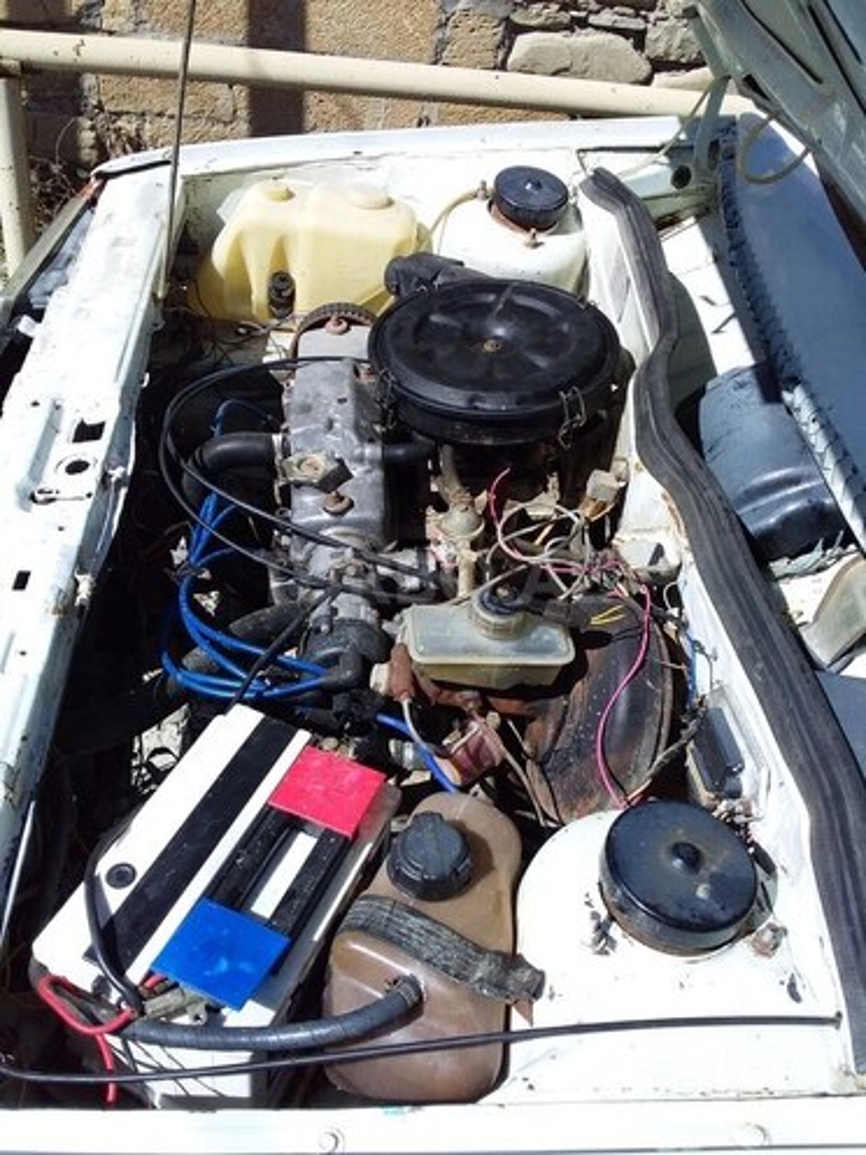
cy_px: 578
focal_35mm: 31
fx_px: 1034
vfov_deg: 58.4
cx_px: 433
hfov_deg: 45.4
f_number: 2.2
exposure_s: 1/1516
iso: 40
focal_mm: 3.3
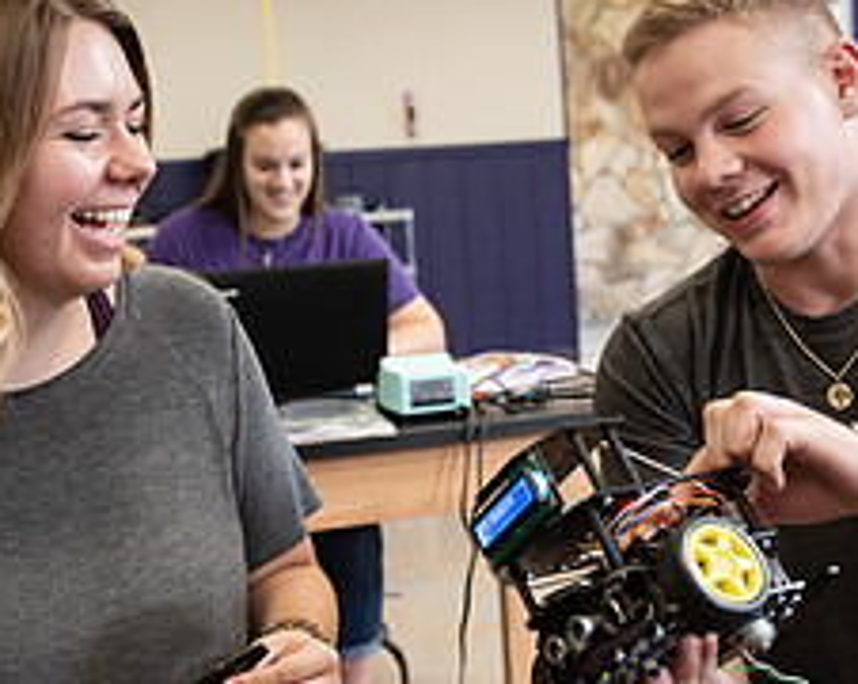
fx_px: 1774
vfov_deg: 21.8
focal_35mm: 70
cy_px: 416
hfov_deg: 27.1
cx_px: 543
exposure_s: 1/160
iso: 640
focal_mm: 29
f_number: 3.5
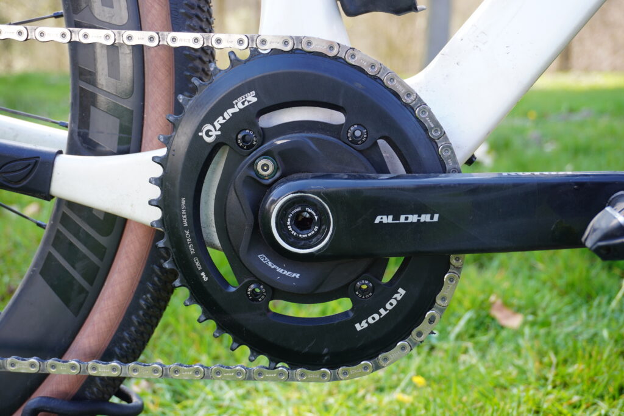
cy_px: 208
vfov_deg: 26.5
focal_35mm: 51
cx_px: 312
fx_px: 884
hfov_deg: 38.9
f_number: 5
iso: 100
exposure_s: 1/60
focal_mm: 34
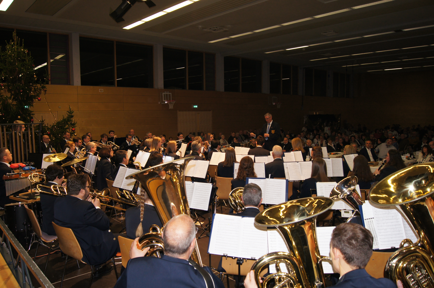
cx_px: 217
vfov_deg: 47.8
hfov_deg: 67.4
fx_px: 325
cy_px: 144
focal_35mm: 27
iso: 400
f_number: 5.6
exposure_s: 1/60
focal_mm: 18
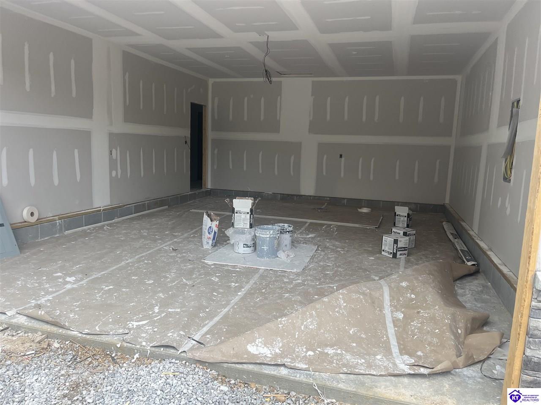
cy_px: 202
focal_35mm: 26
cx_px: 270
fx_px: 406
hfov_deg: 67.3
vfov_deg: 53.1
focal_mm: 5.1
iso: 50
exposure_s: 1/351
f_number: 1.6
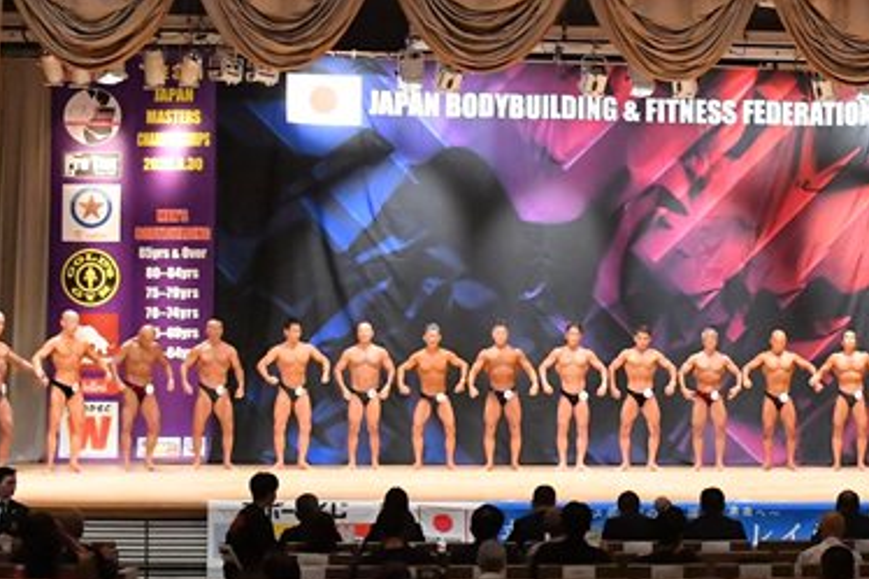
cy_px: 300
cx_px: 728
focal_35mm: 87
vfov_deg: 15.7
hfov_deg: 23.0
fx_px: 2099
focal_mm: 28
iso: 12800
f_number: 5.6
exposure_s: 1/400
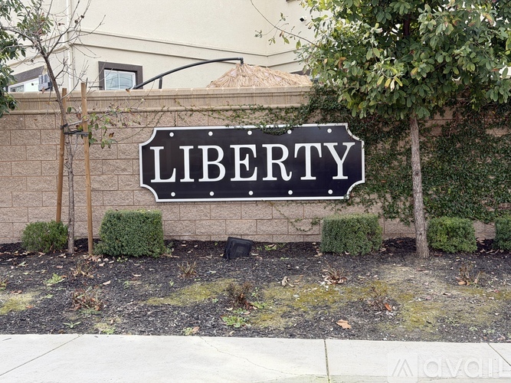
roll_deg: +1.0
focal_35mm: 48
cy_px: 192
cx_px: 256
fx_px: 708
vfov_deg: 30.3
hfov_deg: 39.7
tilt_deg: -2.2
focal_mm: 6.76
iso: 64
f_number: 1.78
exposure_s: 1/906
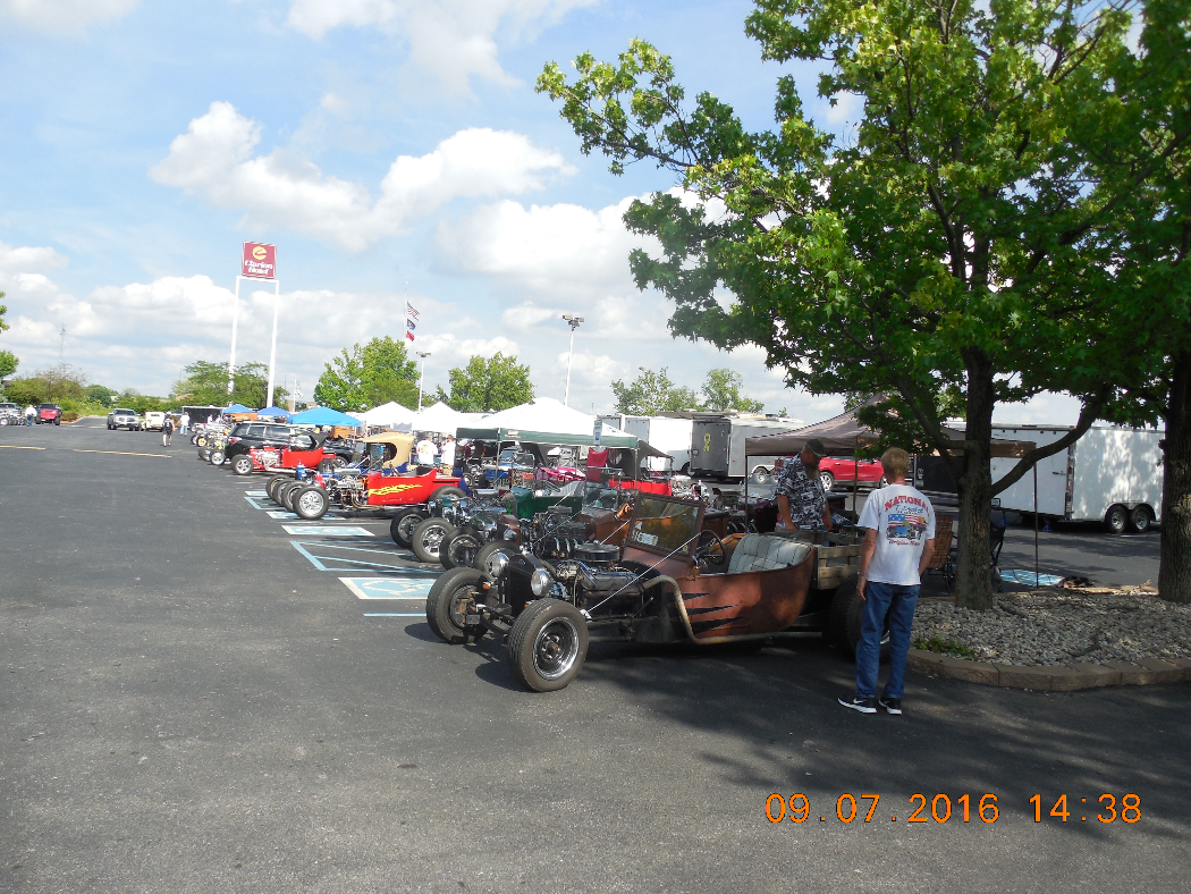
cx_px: 596
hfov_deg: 69.4
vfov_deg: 54.9
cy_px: 447
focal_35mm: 25
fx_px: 860
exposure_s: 1/800
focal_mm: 4.5
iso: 125
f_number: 3.3
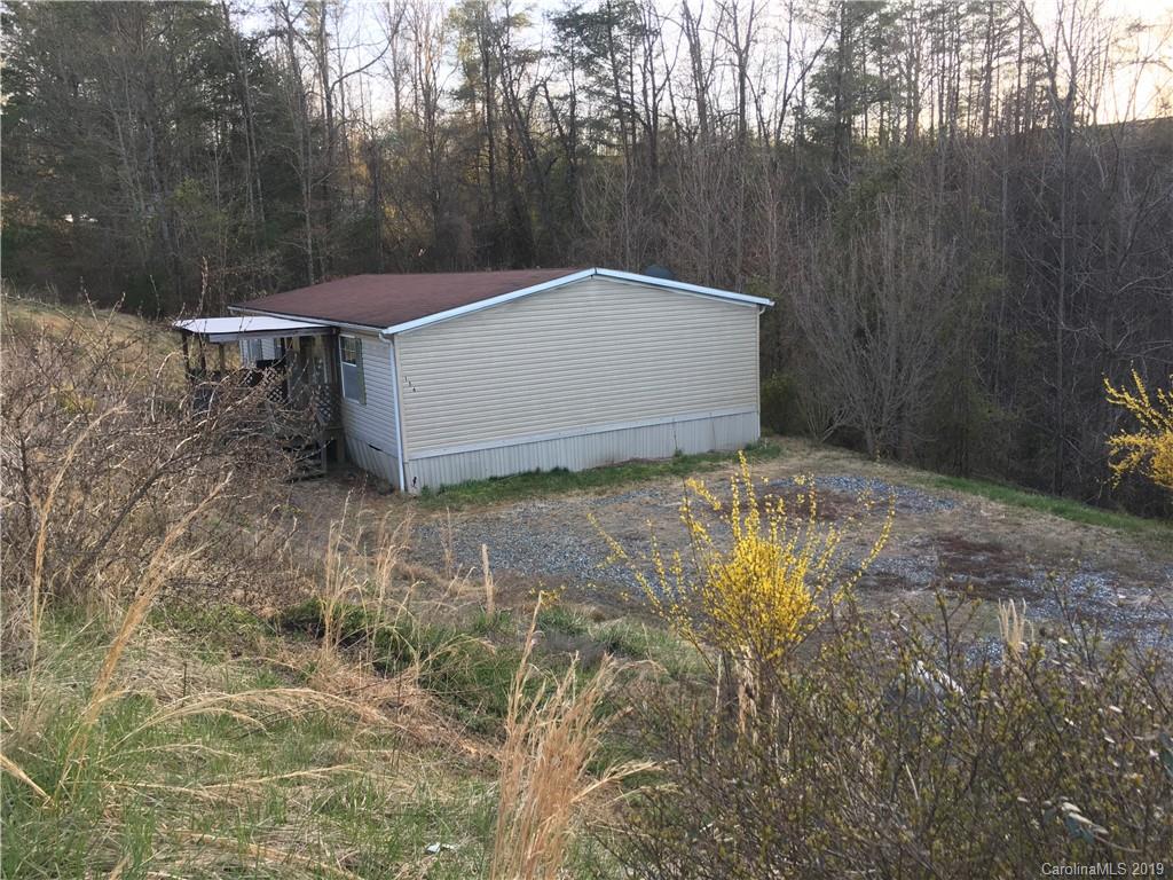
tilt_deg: -9.9
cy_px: 440
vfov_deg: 48.2
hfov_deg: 61.7
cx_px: 586
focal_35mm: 29
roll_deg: +1.7
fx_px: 983
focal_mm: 4.15
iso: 32
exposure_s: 1/120
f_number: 2.2
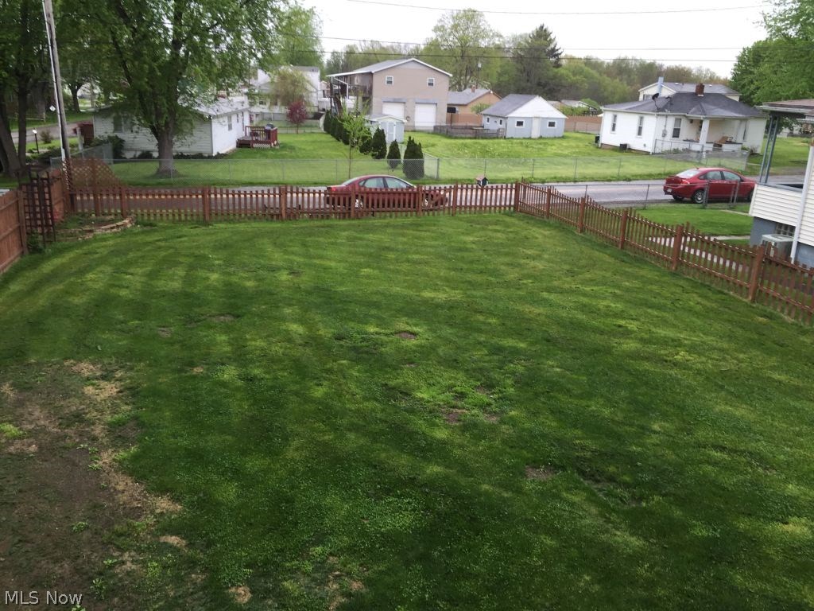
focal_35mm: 29
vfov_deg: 48.2
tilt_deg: -15.9
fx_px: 682
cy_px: 306
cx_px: 407
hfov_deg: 61.7
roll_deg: -0.7
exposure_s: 1/60
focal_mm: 4.15
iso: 40
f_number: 2.2
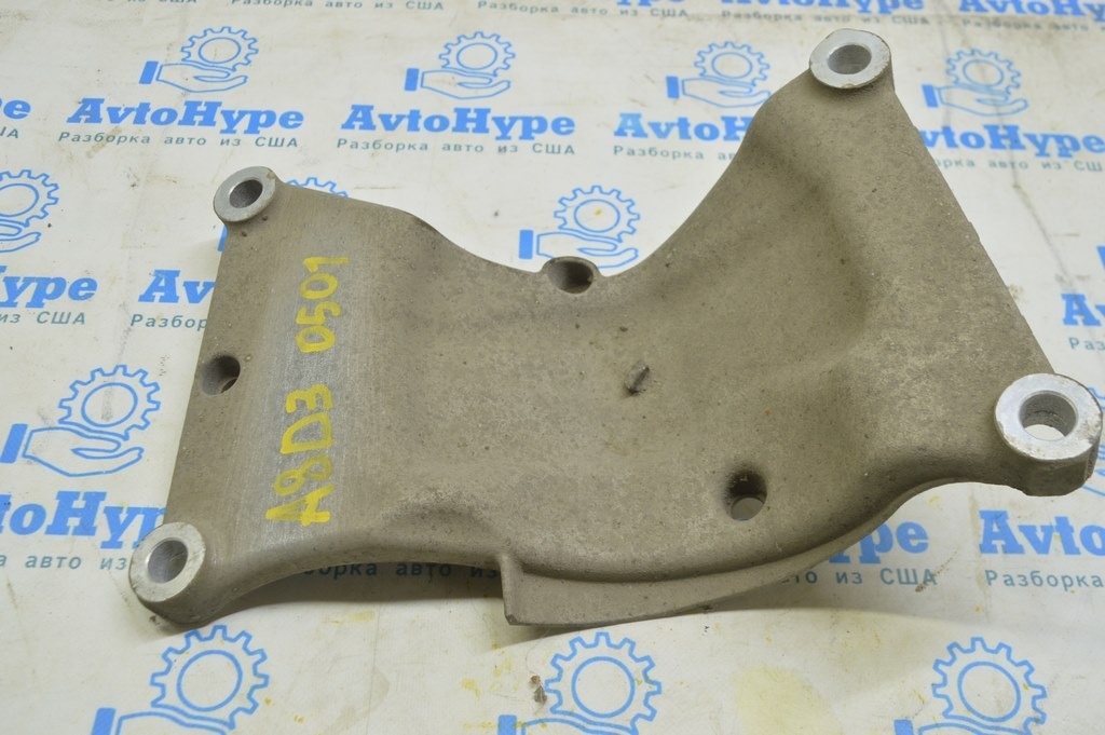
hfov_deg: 53.2
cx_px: 552
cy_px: 368
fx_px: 1104
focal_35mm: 36
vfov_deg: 36.8
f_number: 5.6
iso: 400
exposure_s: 1/20
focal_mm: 24
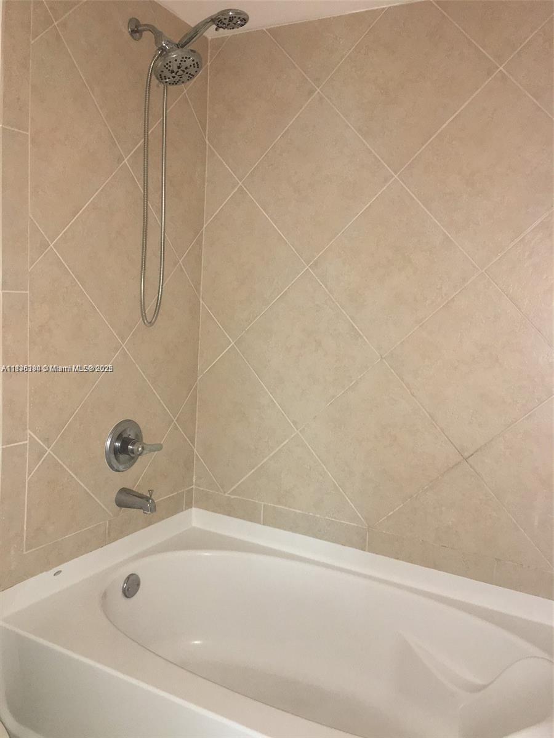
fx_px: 619
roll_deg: -3.4
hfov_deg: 48.2
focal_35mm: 29
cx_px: 277
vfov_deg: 61.7
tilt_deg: -6.1
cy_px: 369
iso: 160
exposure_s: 1/16
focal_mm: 4.15
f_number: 2.2
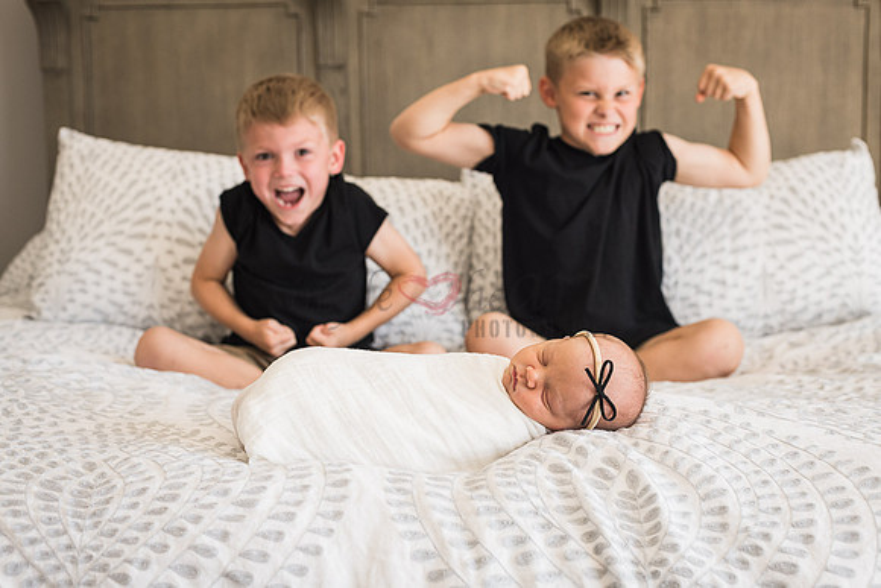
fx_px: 1224
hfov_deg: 39.6
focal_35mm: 50
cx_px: 440
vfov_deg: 27.0
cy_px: 294
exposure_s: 1/125
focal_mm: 50
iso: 640
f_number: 5
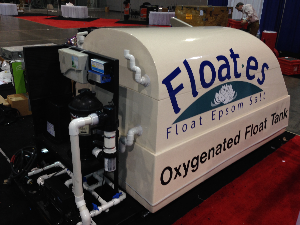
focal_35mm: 33
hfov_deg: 55.4
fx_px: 286
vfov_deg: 42.9
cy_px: 112
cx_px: 150
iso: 50
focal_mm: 4.12
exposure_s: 1/20
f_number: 2.4
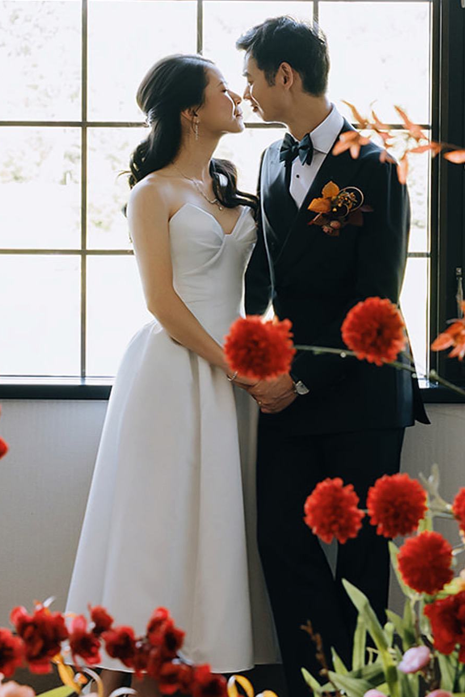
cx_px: 225
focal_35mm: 113
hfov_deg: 12.1
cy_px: 207
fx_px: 2189
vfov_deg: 18.0
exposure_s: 1/100
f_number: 5
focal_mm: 50
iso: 800
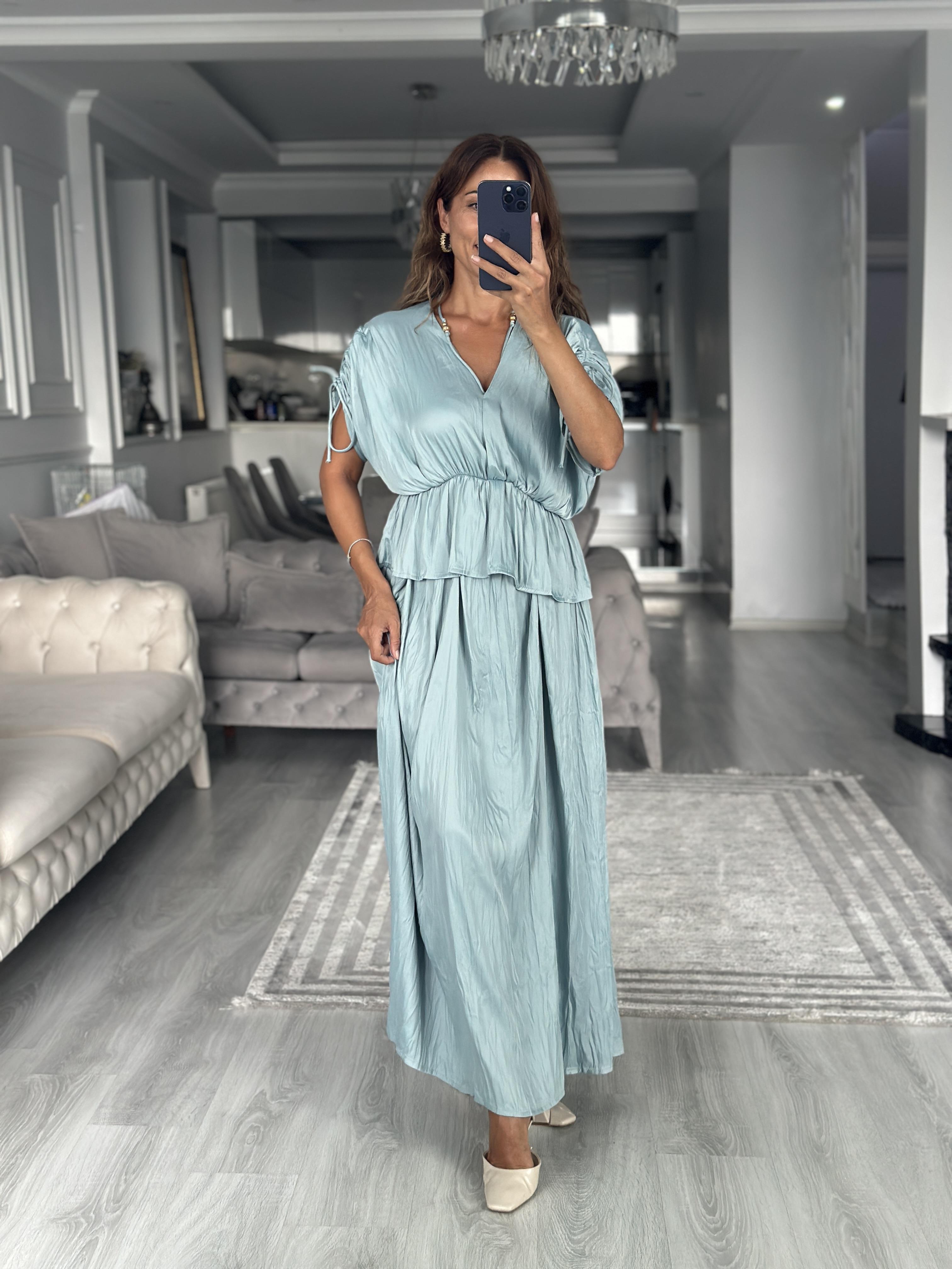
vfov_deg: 39.7
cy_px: 634
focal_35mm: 48
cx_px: 476
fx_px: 1760
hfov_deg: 30.3
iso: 160
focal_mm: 6.86
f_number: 1.78
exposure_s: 1/60
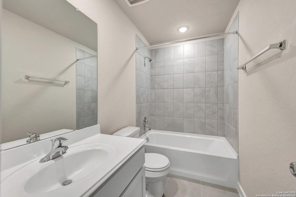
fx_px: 115
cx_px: 148
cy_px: 98
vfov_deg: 81.2
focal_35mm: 14
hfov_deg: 104.3
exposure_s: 1.3
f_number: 9
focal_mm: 14
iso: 100
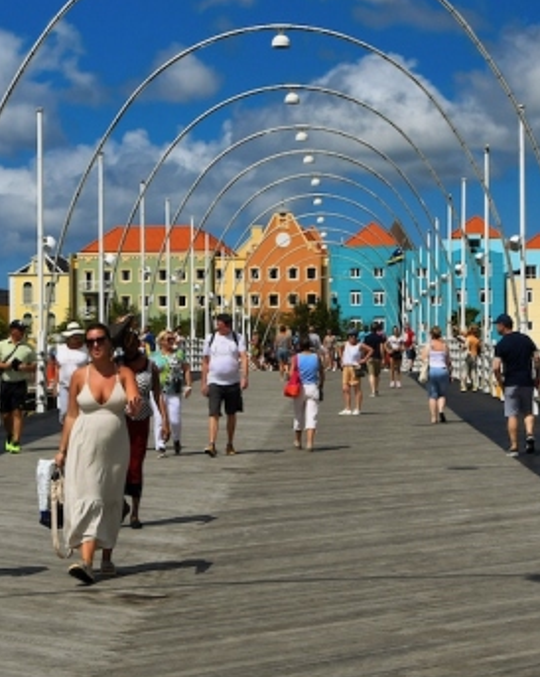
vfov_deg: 20.7
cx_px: 343
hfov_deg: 16.7
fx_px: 1840
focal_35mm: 92
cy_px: 223
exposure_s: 1/640
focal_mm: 28
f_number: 16
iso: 400
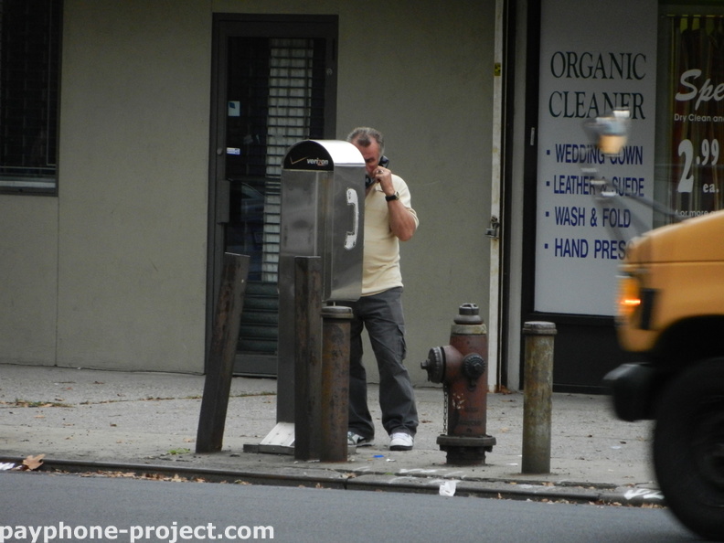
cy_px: 272
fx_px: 8115
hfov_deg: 5.1
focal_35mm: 388
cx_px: 362
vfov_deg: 3.8
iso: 640
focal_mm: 69.8
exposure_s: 1/125
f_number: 5.5
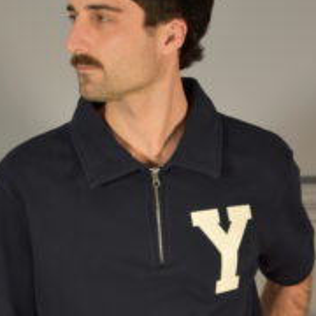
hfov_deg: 11.4
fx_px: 1580
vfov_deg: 11.4
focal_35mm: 153
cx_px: 112
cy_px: 276
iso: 640
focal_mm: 48
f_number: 4.8
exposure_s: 1/30
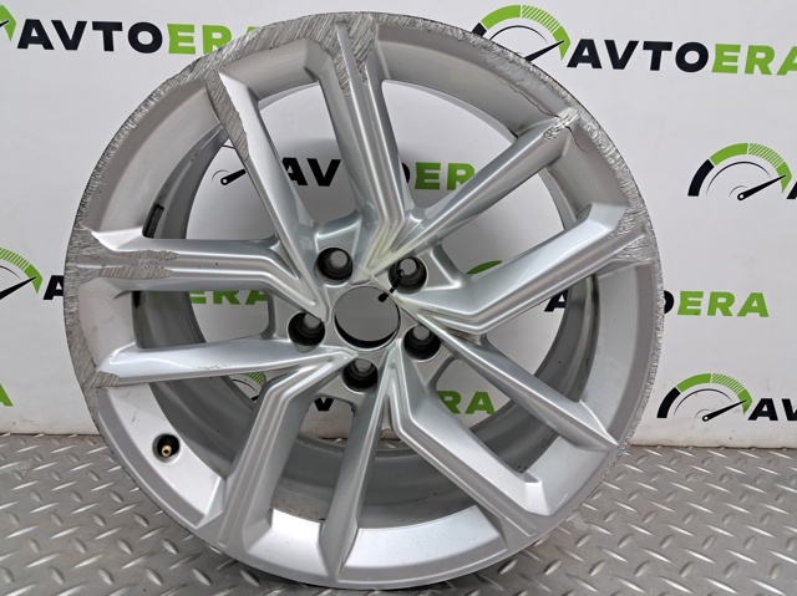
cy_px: 298
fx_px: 621
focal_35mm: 27
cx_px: 398
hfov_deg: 65.4
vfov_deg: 51.3
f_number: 1.8
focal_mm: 4
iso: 100
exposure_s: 1/50
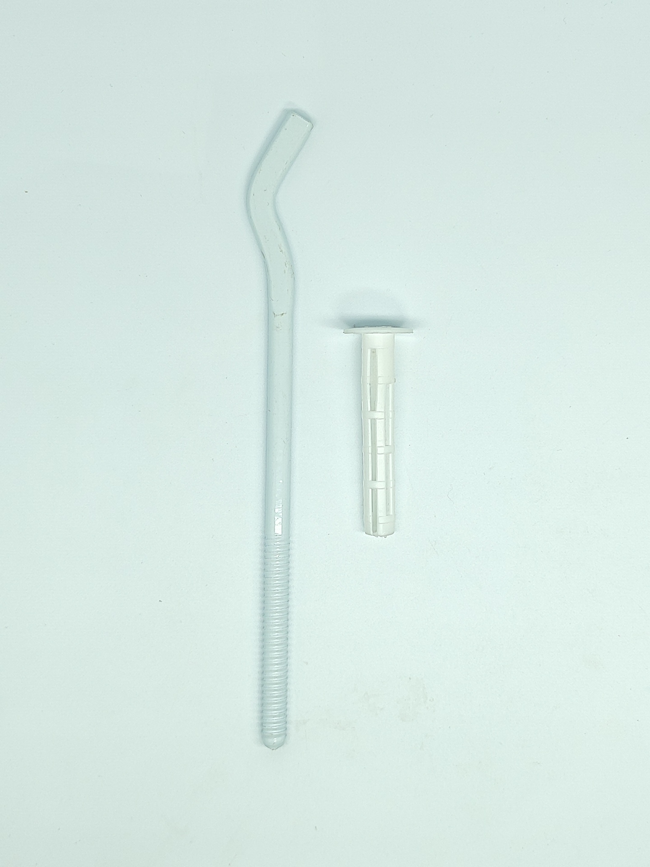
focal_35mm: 24
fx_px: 601
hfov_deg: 56.8
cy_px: 434
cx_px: 325
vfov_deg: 71.6
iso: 160
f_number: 1.89
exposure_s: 1/200
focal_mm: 5.89
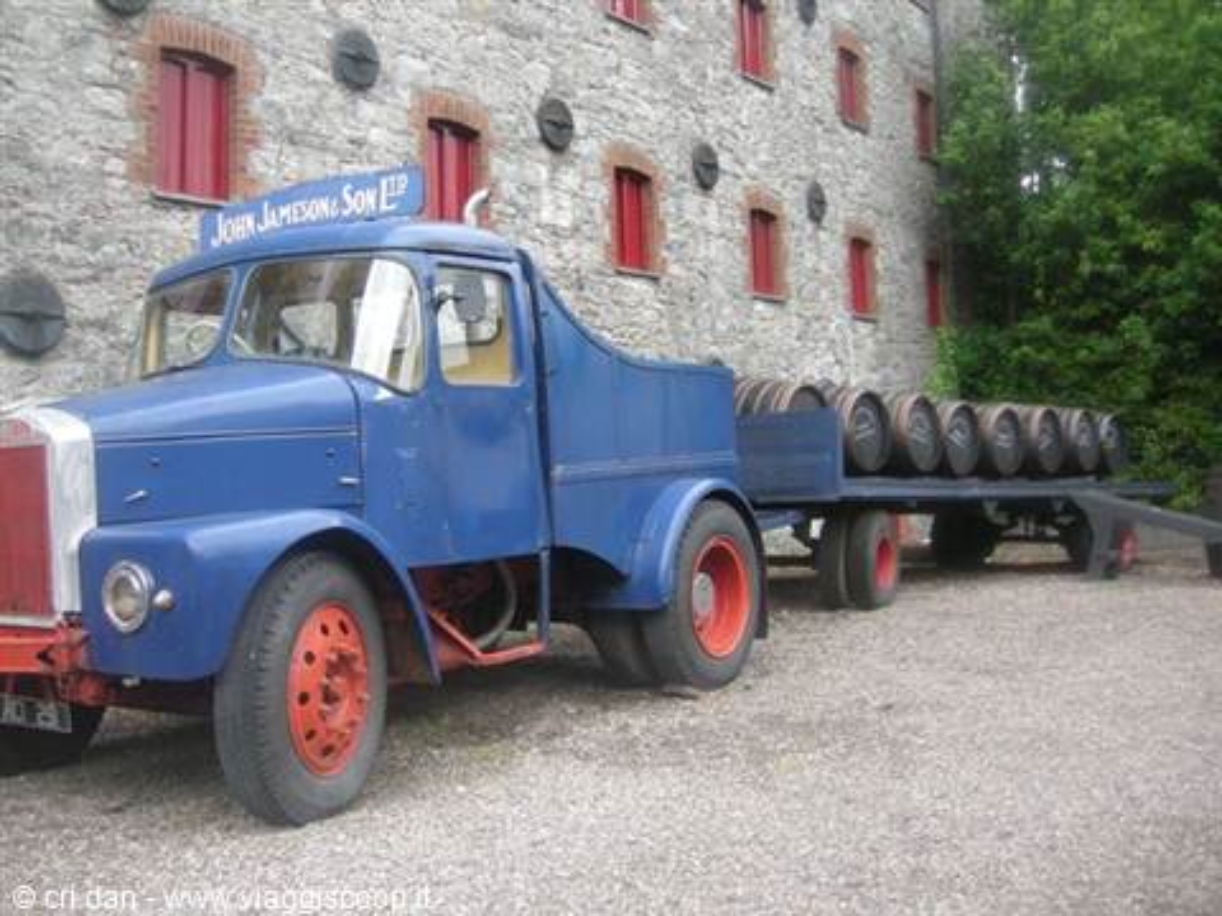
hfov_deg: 51.4
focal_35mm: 36
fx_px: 1271
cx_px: 611
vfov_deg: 39.7
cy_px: 458
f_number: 2.7
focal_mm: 7.5
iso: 68
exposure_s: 1/59.5
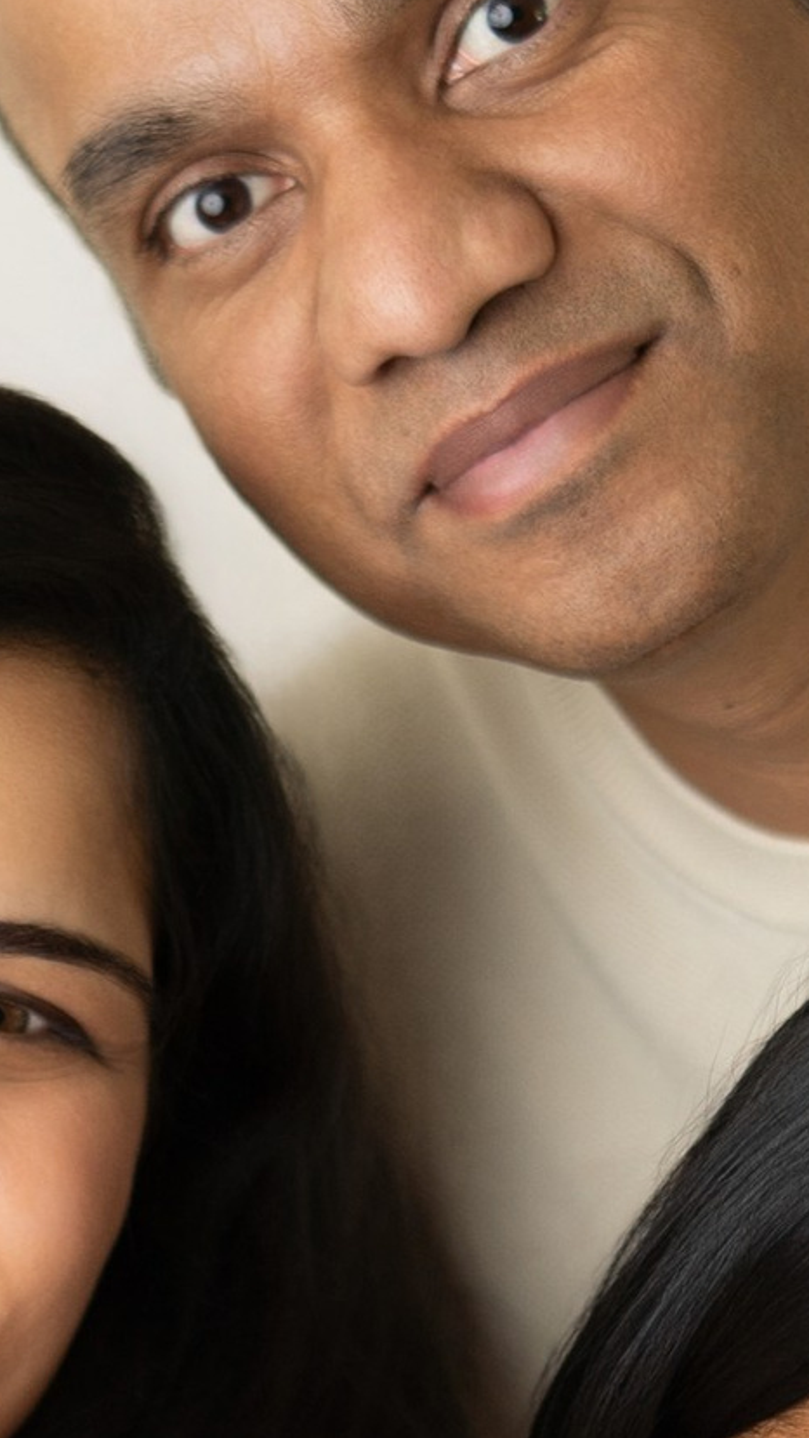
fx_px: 6480
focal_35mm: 170
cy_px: 1329
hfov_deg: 7.1
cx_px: 474
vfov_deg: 12.5
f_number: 2
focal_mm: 35
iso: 100
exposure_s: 1/160
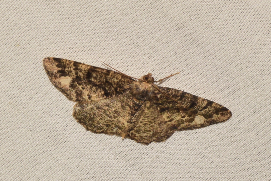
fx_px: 1581
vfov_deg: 6.5
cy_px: 90
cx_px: 136
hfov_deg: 9.8
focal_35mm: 210
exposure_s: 1/200
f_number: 14
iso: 400
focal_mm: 140
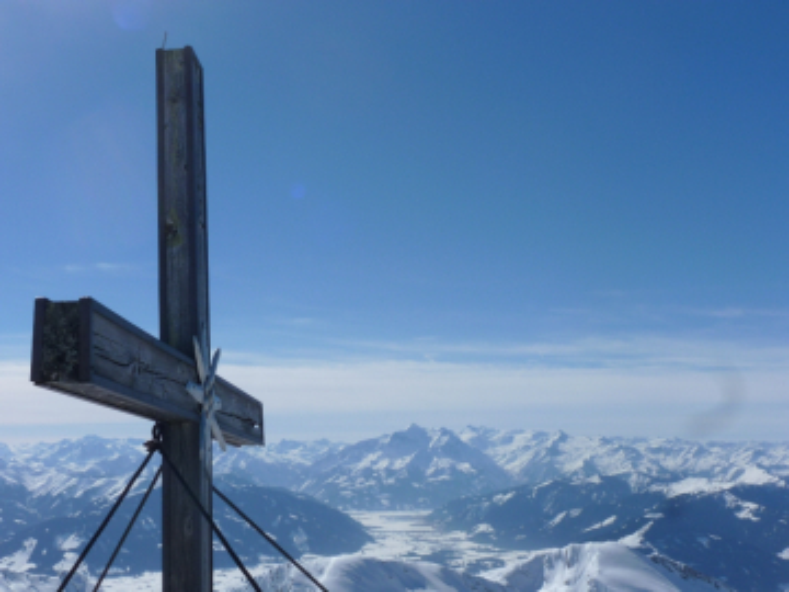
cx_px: 394
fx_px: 935
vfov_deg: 35.1
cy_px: 296
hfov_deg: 45.8
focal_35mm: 41
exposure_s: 1/1300
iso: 100
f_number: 5
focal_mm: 7.4
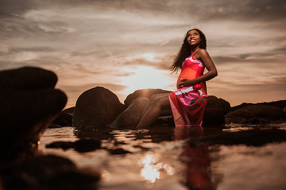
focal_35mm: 35
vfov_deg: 37.8
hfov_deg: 54.5
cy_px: 95
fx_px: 278
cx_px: 143
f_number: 1.8
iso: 100
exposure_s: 1/5000
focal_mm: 35
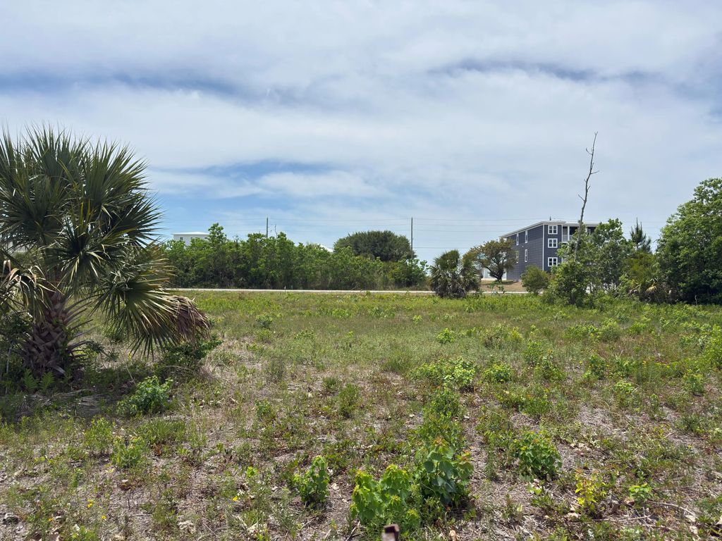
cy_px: 270
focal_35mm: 24
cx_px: 361
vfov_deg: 56.8
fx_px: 501
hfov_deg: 71.6
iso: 64
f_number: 1.78
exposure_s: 1/8264
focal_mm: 6.76
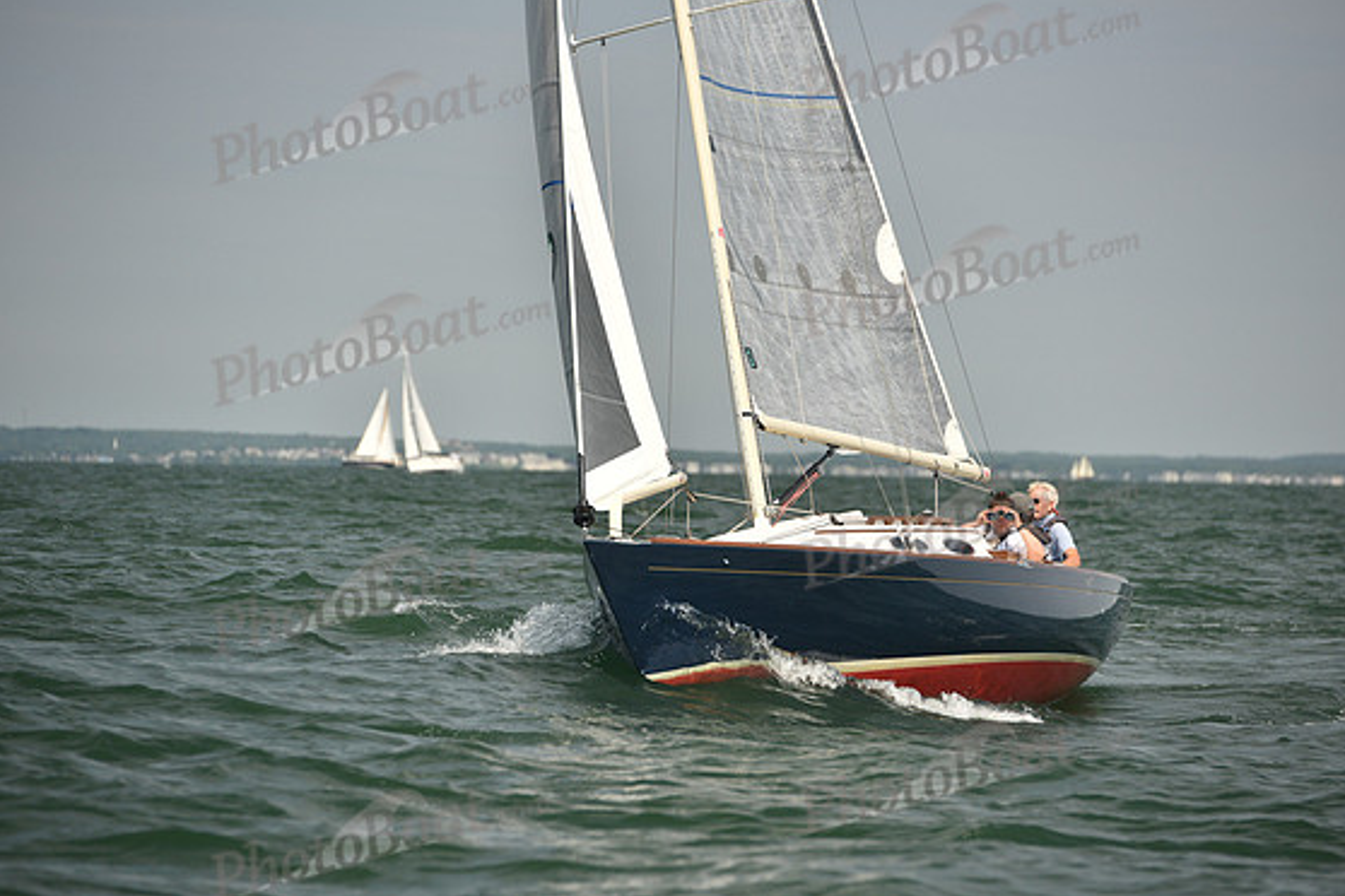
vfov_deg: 6.6
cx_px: 677
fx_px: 7771
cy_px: 435
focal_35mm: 208
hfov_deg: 9.9
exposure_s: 1/1250
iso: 320
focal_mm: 200
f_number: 5
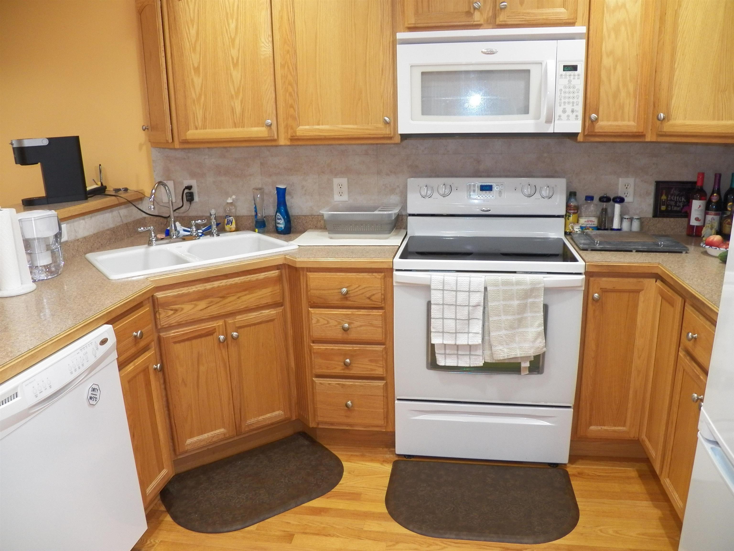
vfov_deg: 49.7
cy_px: 276
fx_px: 594
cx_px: 367
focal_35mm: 28
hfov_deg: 63.4
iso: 200
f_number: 2.8
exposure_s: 1/30
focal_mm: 4.9
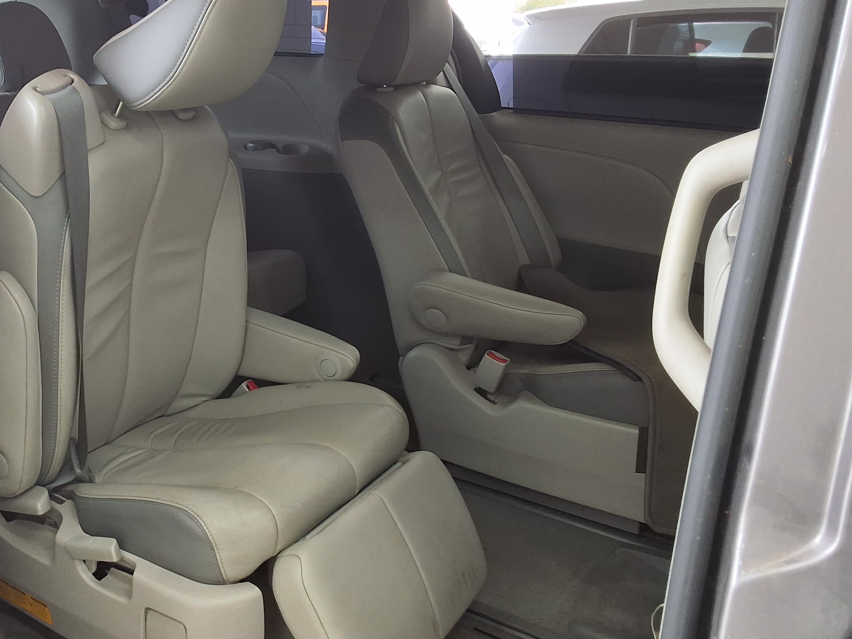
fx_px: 985
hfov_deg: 45.7
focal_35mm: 40
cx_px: 251
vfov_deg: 35.9
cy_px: 352
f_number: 1.9
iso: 64
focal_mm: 2.91
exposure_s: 1/120
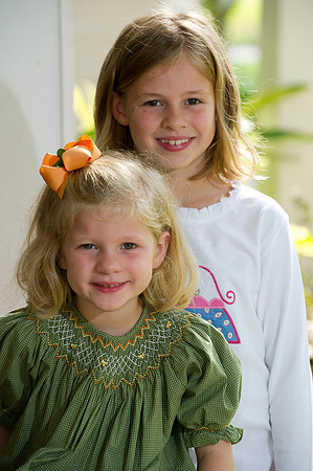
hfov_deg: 9.1
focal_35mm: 150
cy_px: 236
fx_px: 1961
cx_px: 156
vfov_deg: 13.7
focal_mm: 150
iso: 320
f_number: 5
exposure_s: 1/160
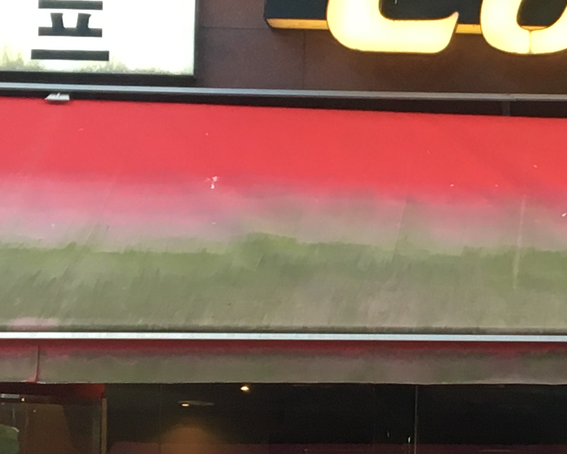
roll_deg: -0.6
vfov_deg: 10.9
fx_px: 2367
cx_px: 828
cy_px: 350
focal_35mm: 141
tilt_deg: +6.5
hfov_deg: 13.0
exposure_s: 1/30
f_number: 2.2
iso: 64
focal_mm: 4.15
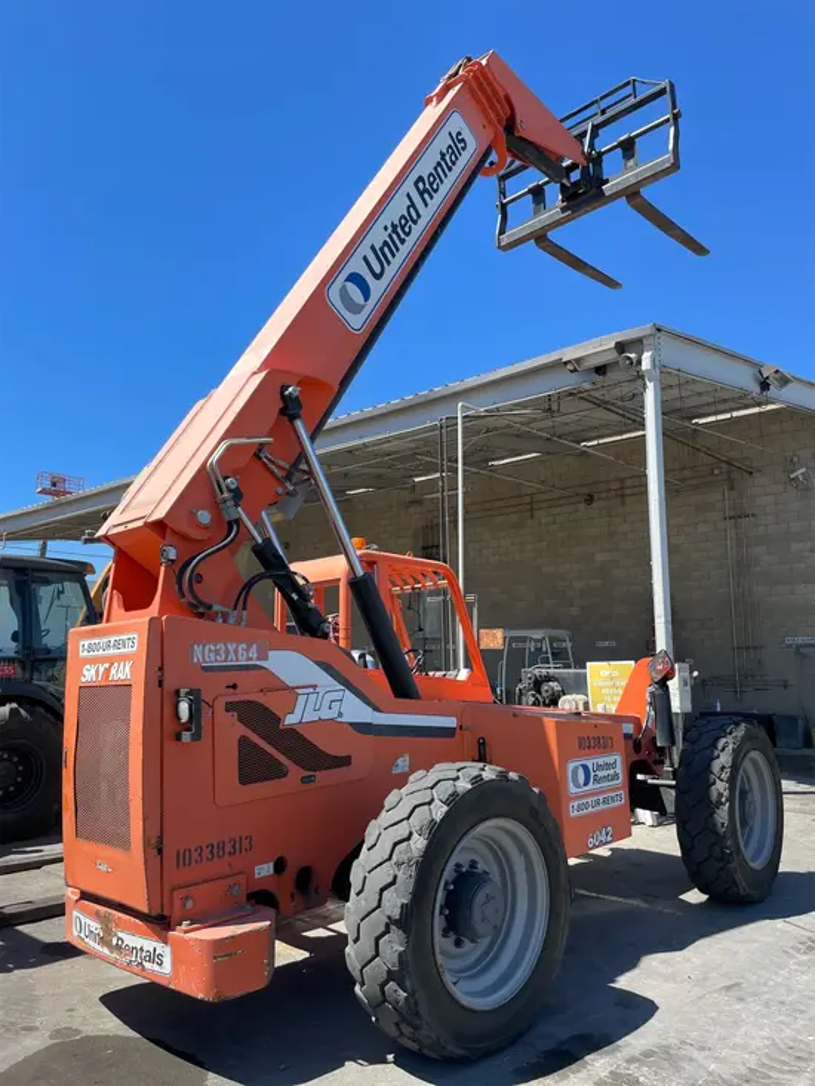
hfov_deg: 53.1
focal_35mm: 26
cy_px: 543
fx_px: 816
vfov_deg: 67.3
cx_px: 408
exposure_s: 1/997
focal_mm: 4.2
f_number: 1.6
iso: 32
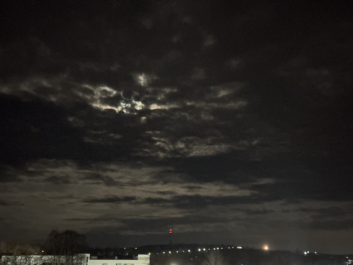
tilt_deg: +15.1
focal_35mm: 48
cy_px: 132
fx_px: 489
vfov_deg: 30.3
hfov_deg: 39.7
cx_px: 176
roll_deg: -0.1
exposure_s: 1/17
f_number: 1.78
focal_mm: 6.76
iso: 10000
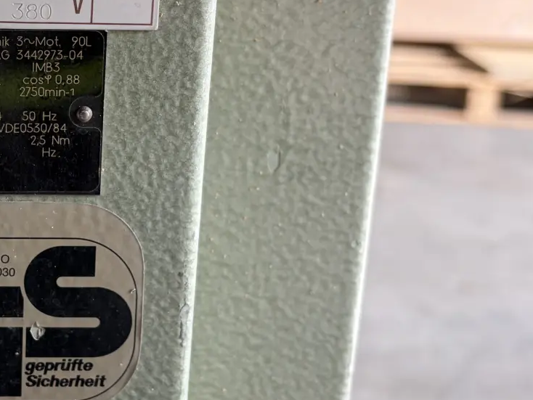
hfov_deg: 26.8
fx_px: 1047
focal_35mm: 68
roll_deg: -1.2
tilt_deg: -15.1
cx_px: -12
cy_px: 109
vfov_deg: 21.5
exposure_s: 1/121
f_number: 1.6
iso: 80
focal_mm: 5.96
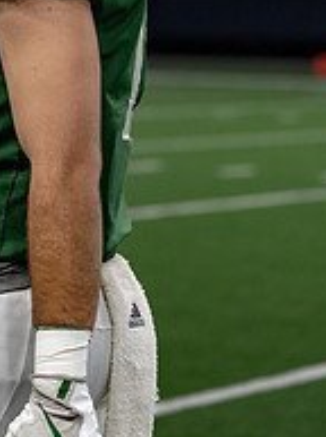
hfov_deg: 6.5
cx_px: -145
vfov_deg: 8.8
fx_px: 2822
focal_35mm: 224
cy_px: 23
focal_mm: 70
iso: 3200
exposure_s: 1/1000
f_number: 2.8
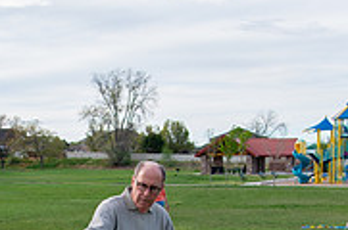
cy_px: 266
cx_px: 75
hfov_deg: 20.6
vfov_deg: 13.6
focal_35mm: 98
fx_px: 946
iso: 200
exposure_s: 1/800
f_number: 5
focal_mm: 24
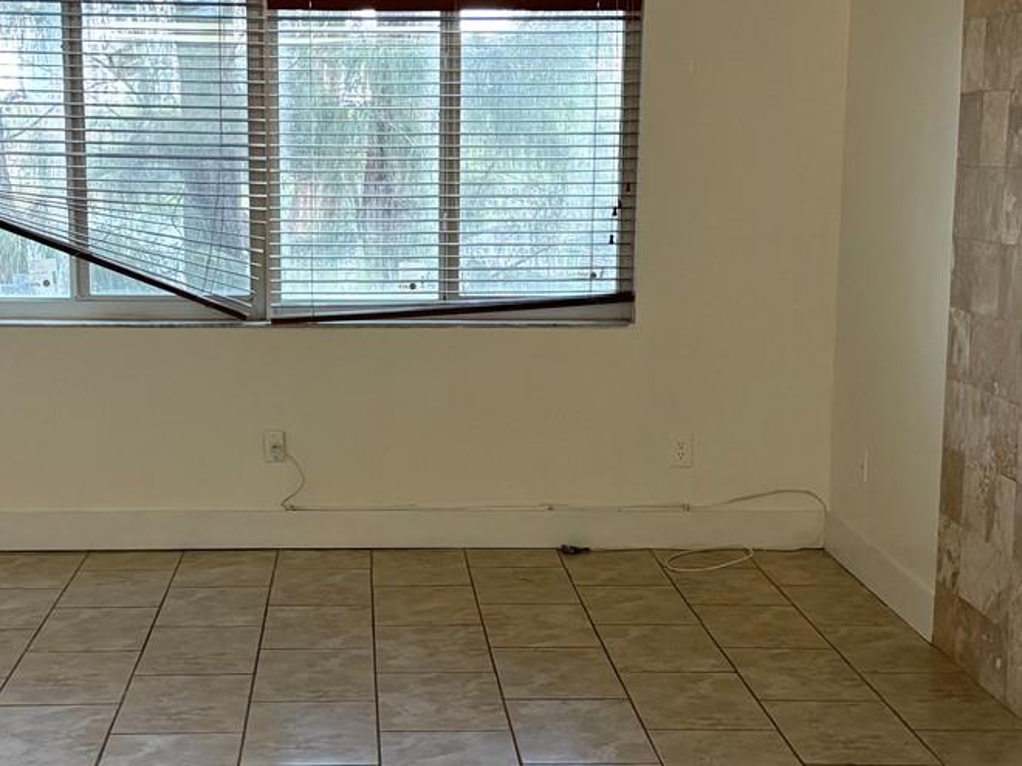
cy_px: 432
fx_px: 1860
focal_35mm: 63
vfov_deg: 23.3
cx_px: 420
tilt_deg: -9.1
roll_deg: +0.0
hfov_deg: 30.7
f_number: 1.6
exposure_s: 1/60
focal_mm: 5.96
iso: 160
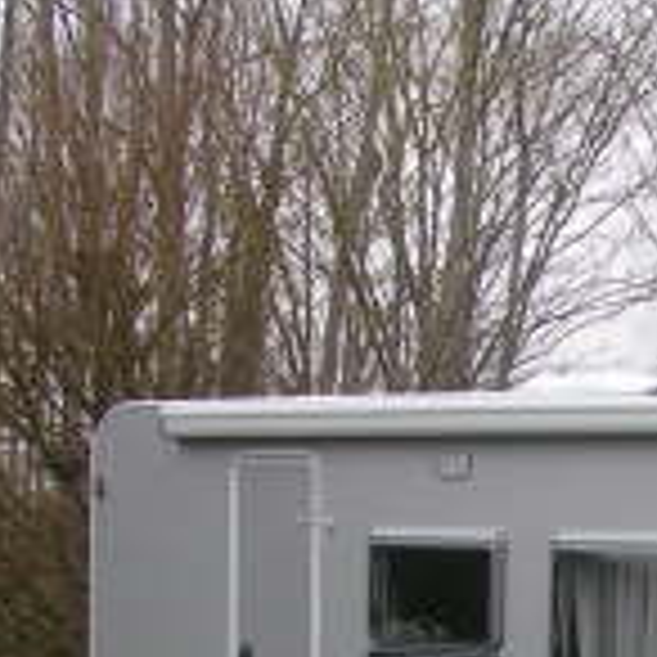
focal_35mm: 118
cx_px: 837
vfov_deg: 14.5
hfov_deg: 14.2
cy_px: 706
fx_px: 2534
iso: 50
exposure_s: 1/100
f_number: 5.6
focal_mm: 5.8
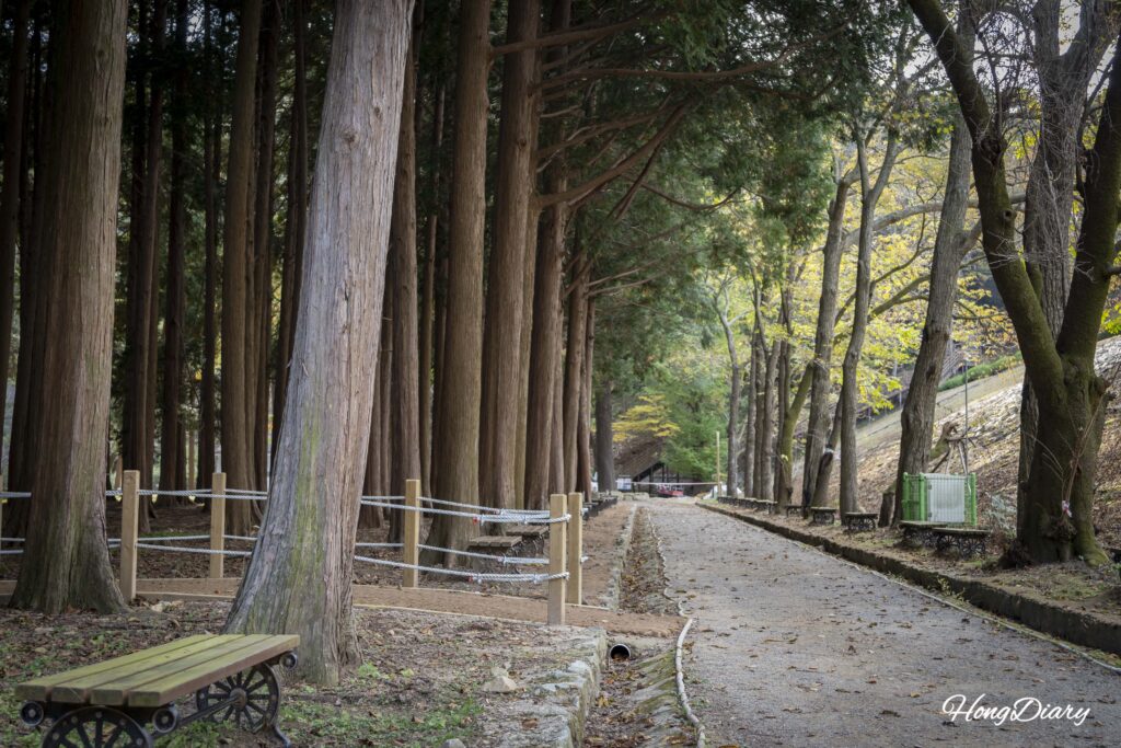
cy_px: 374
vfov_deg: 29.9
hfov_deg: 43.6
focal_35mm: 45
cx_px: 560
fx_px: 1401
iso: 800
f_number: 5.6
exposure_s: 1/160
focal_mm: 45
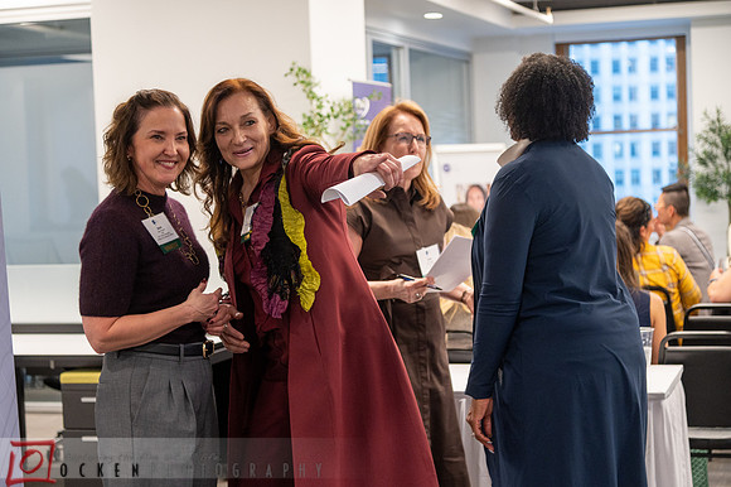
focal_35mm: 72
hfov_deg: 28.1
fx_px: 1460
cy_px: 252
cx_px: 342
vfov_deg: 18.9
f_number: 4
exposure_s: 1/100
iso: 1600
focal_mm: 66
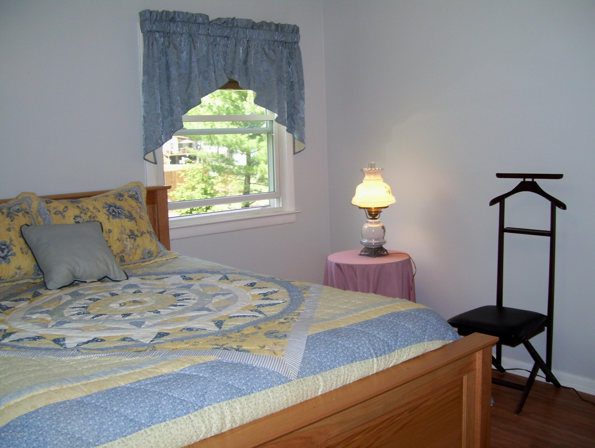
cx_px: 298
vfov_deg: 39.7
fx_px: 620
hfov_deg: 51.3
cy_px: 224
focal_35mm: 36
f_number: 2.7
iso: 80
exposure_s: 1/60
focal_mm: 6
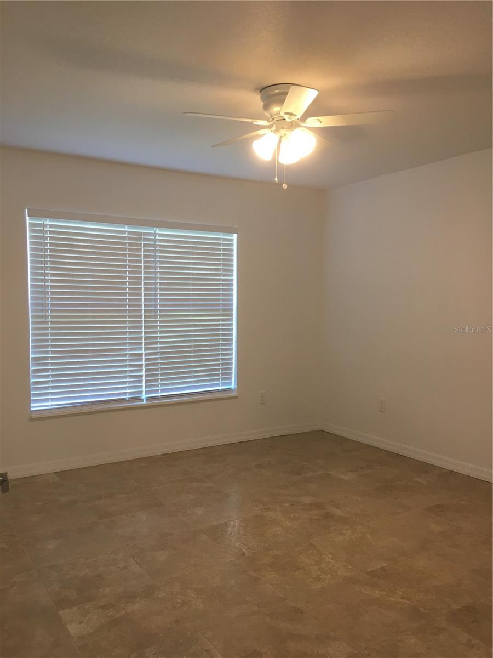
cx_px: 246
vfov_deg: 61.7
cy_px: 329
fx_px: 551
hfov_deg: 48.2
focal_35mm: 29
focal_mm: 4.15
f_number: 2.2
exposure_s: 1/33
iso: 40
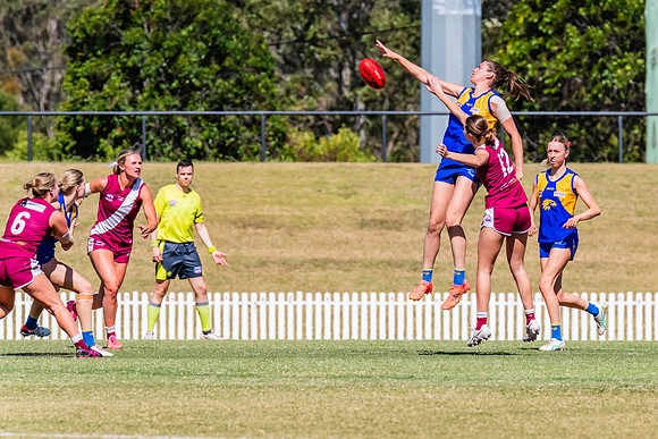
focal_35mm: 602
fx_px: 11007
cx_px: 461
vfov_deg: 2.3
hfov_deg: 3.4
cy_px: 163
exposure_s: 1/1600
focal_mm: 420
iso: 800
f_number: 11
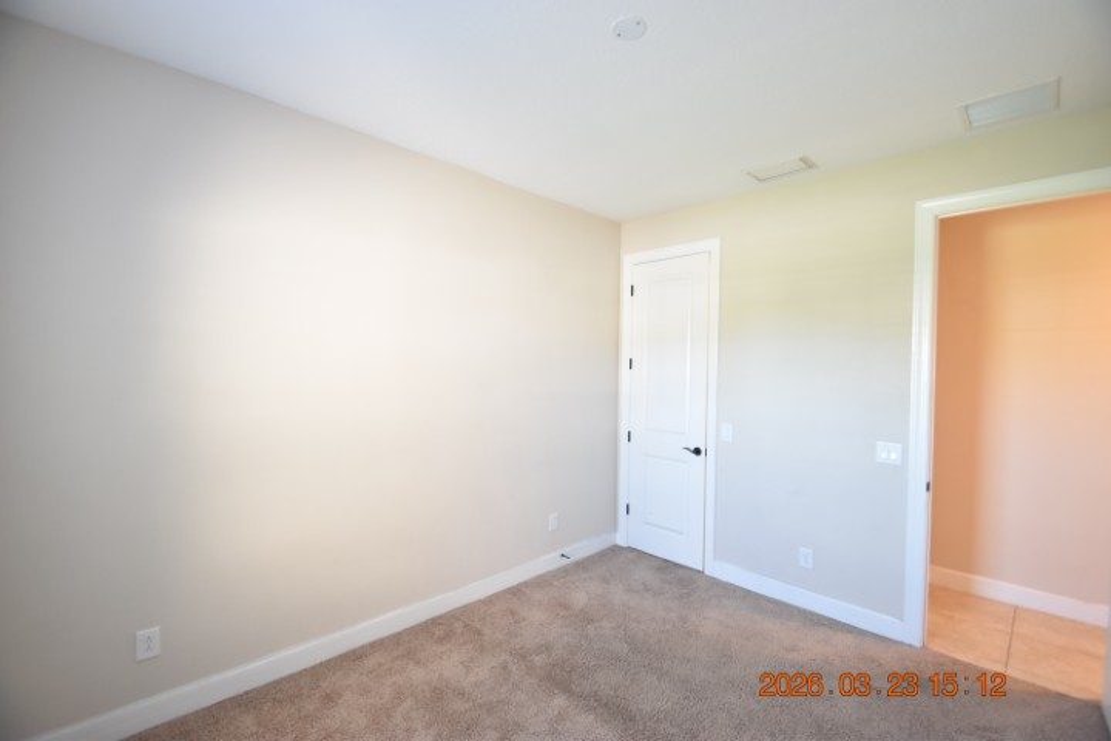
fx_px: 463
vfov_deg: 77.3
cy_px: 370
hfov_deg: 100.4
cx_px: 556
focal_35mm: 15
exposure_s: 1/30
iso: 800
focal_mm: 10
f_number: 3.5
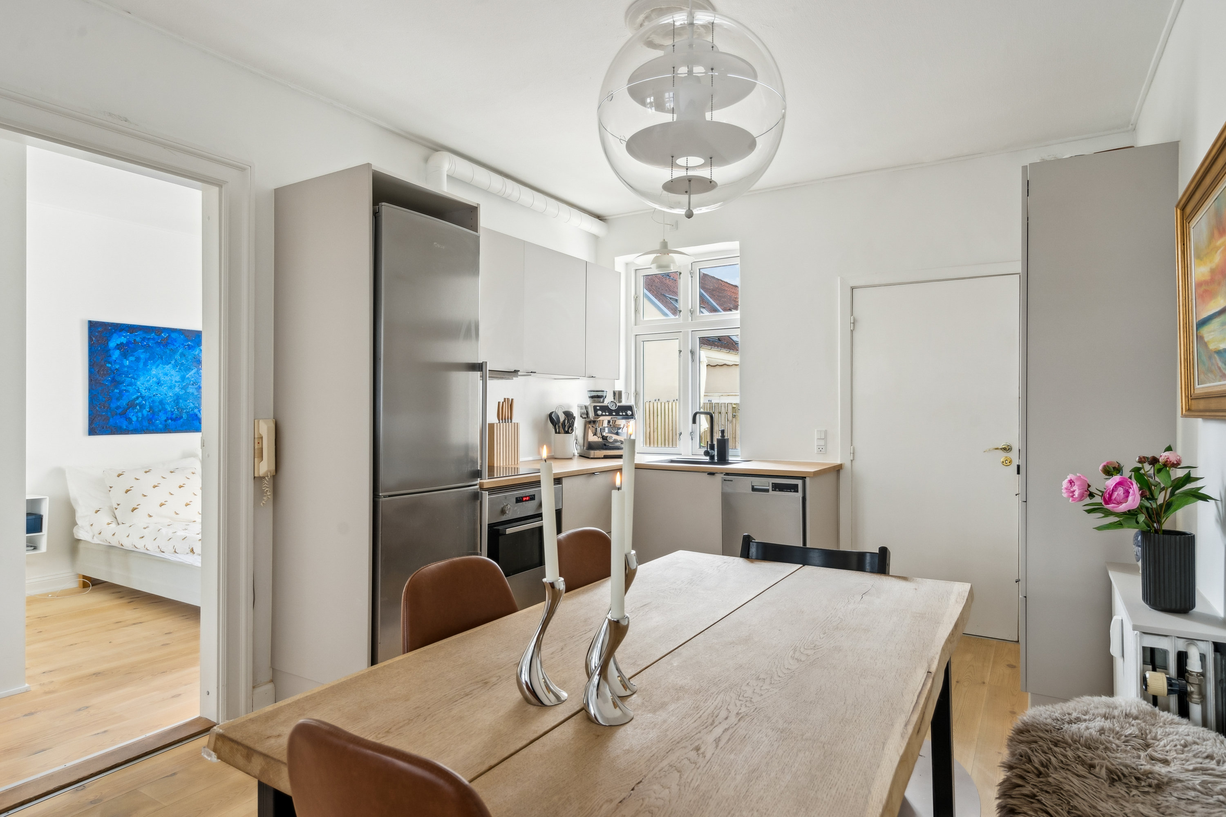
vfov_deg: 61.9
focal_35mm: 20
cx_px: 613
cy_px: 408
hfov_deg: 84.0
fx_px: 681
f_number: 8
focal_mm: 20
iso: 800
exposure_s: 1/80
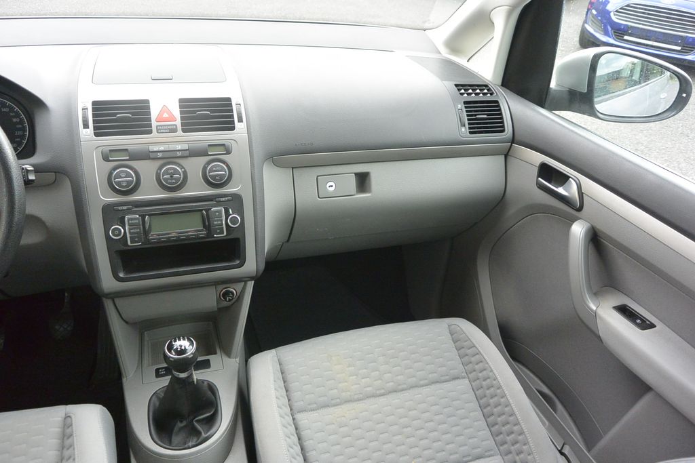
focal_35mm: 27
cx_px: 348
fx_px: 521
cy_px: 232
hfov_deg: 67.4
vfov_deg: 47.9
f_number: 3.5
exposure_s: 1/125
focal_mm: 10
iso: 360
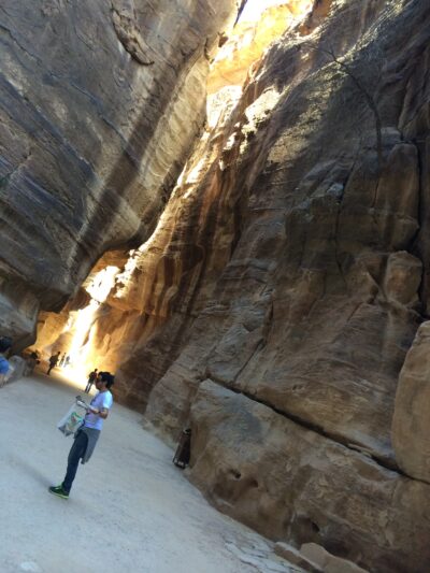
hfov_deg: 46.8
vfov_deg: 60.0
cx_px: 215
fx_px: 497
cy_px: 286
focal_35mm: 30
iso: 40
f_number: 2.2
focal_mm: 4.12
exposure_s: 1/30
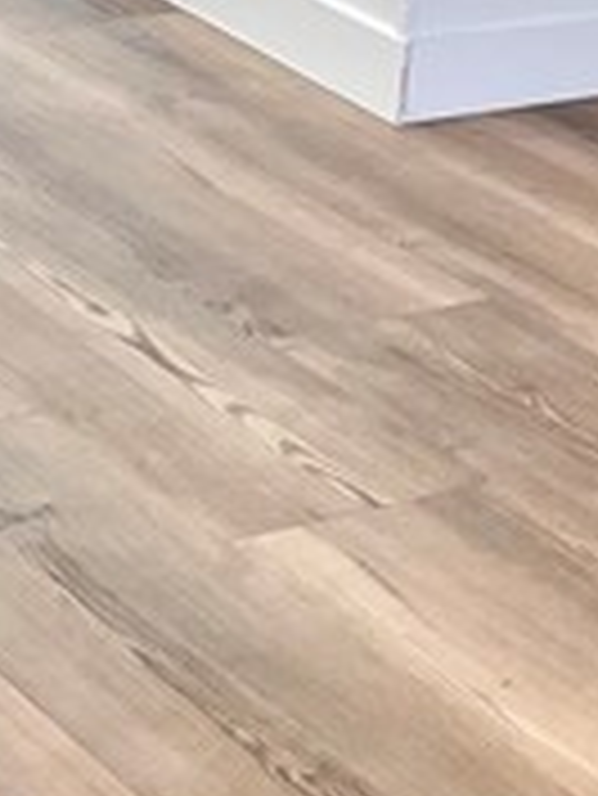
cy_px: -148
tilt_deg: -13.4
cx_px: 985
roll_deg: -5.4
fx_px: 3451
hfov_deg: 9.5
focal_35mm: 150
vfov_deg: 12.8
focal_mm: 5.1
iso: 80
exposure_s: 1/120
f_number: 1.6
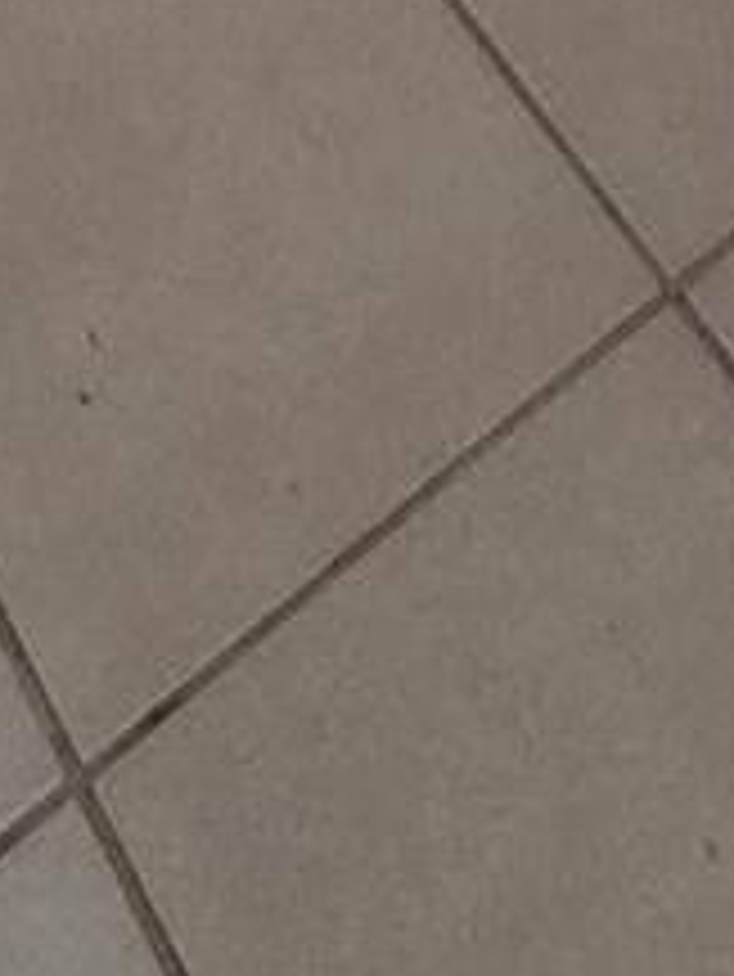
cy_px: -2438
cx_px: 189
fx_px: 2598
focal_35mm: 92
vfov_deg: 9.5
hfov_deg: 16.0
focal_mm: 2.2
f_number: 2.2
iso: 250
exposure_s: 1/120
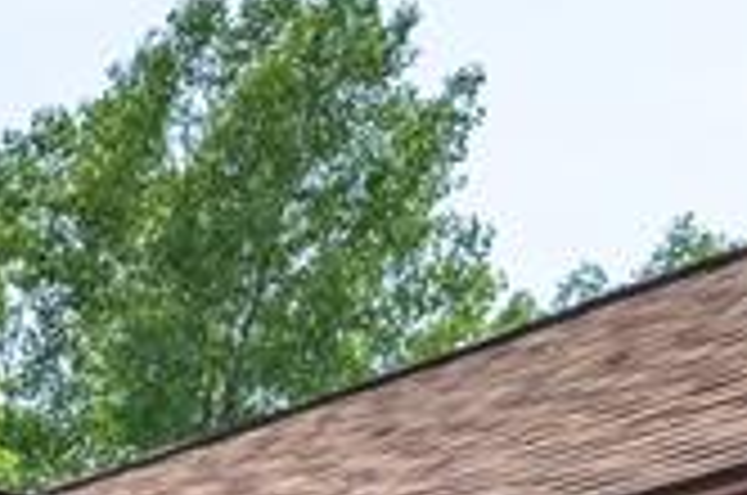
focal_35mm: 136
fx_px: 2817
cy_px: 1350
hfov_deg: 11.8
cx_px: -1130
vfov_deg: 8.7
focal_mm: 14.6
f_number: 8
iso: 640
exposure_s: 1/250
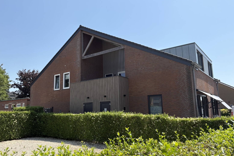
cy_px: 82
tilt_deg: +9.6
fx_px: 182
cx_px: 113
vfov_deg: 46.4
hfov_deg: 65.5
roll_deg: +2.0
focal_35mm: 28
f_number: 1.6
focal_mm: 5.96
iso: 50
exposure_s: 1/3125
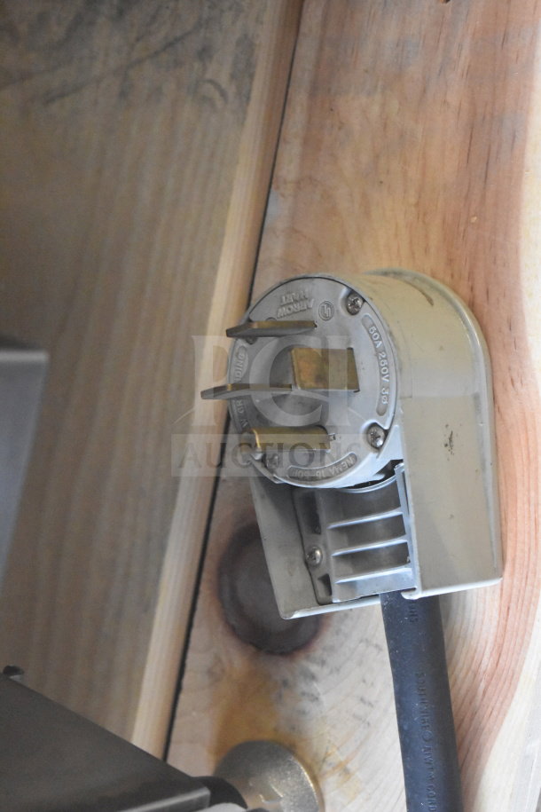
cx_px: 270
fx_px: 1860
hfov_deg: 16.6
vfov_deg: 24.6
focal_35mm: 82
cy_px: 406
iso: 10000
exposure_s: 1/100
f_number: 5.6
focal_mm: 55
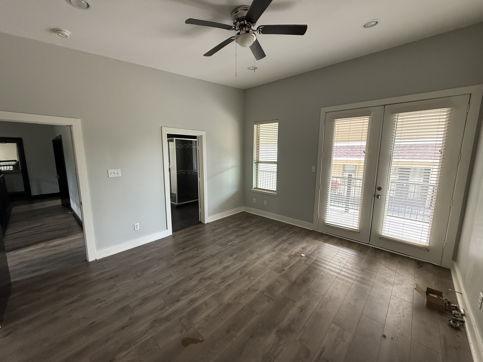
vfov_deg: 85.7
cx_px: 242
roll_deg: -0.5
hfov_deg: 102.1
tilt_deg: -8.8
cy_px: 181
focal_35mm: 14
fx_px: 195
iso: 320
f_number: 2.2
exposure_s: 1/99
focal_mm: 2.22
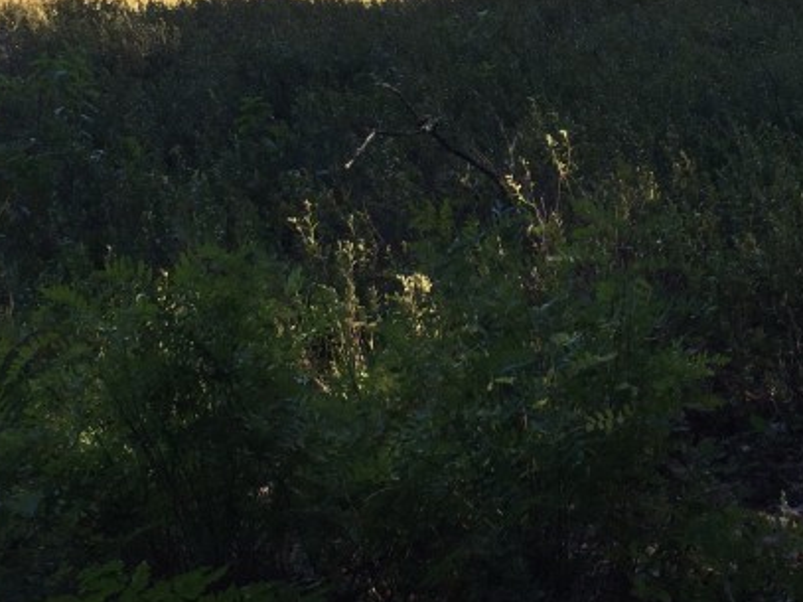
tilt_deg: -8.4
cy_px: 85
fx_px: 1693
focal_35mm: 73
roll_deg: +0.7
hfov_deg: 26.2
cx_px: 637
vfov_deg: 19.8
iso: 32
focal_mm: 4.15
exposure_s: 1/581
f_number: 2.2
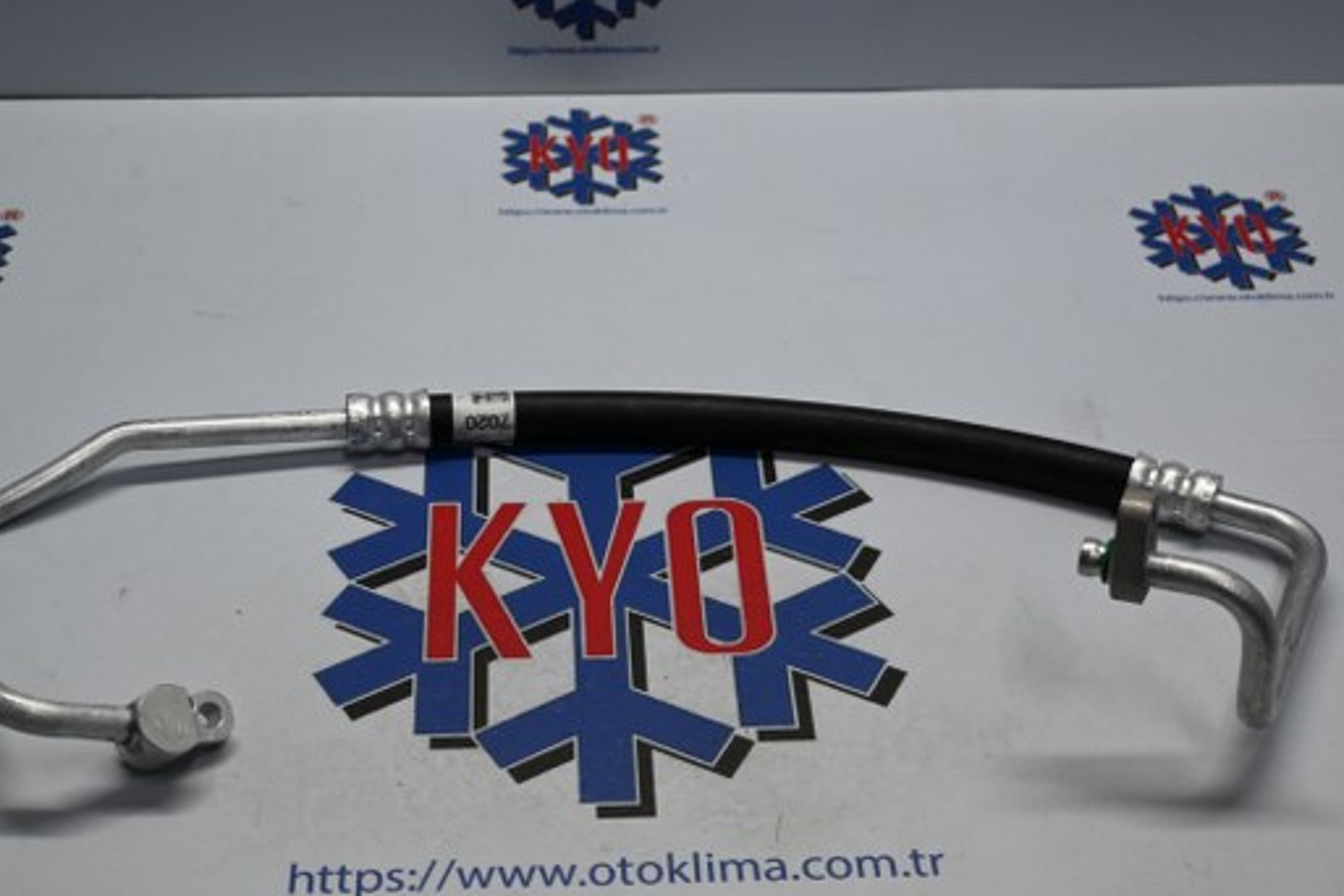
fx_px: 2064
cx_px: 618
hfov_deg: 36.0
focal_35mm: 55
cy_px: 508
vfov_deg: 24.5
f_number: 5
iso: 220
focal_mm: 31.5
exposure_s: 1/50
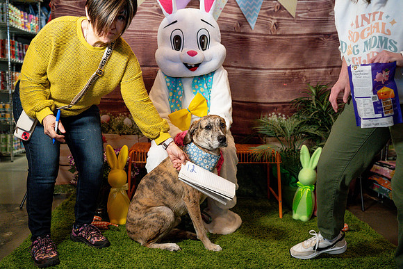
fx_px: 403
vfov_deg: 36.9
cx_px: 202
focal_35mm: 36
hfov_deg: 53.1
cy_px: 134
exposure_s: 1/500
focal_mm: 36
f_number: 2.8
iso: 6400
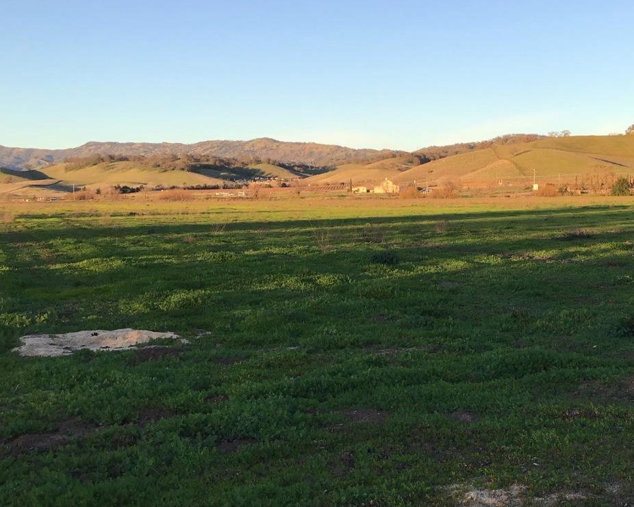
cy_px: 286
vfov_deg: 30.8
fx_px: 920
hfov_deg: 37.5
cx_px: 442
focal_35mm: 49
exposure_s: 1/322
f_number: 2.4
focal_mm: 3.3
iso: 25
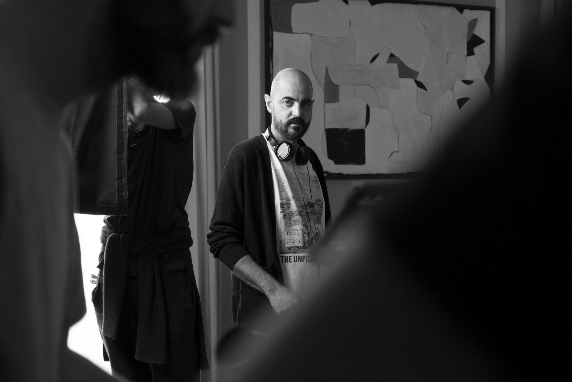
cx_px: 286
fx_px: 922
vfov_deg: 23.4
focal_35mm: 58
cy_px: 191
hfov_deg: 34.5
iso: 1600
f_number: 2.8
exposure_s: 1/125
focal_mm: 38.8
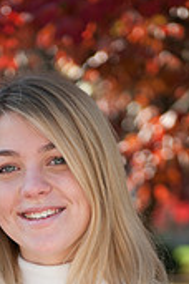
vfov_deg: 11.0
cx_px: 62
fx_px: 1449
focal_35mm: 184
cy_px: 326
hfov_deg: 7.5
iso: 100
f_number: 2.8
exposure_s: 1/640
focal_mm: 70
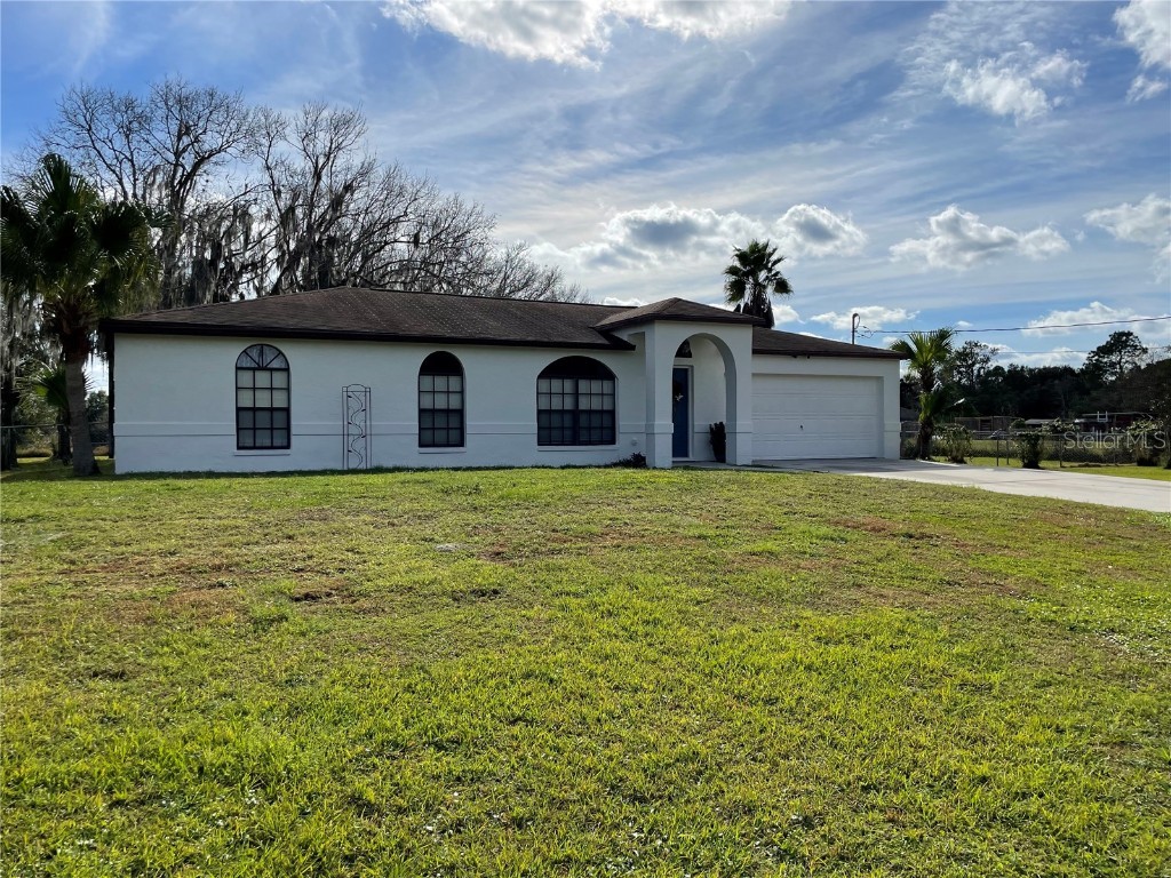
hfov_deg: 67.3
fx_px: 880
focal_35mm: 26
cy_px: 439
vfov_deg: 53.1
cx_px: 586
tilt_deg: +0.1
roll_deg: +0.8
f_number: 1.6
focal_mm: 4.2
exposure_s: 1/9091
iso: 32
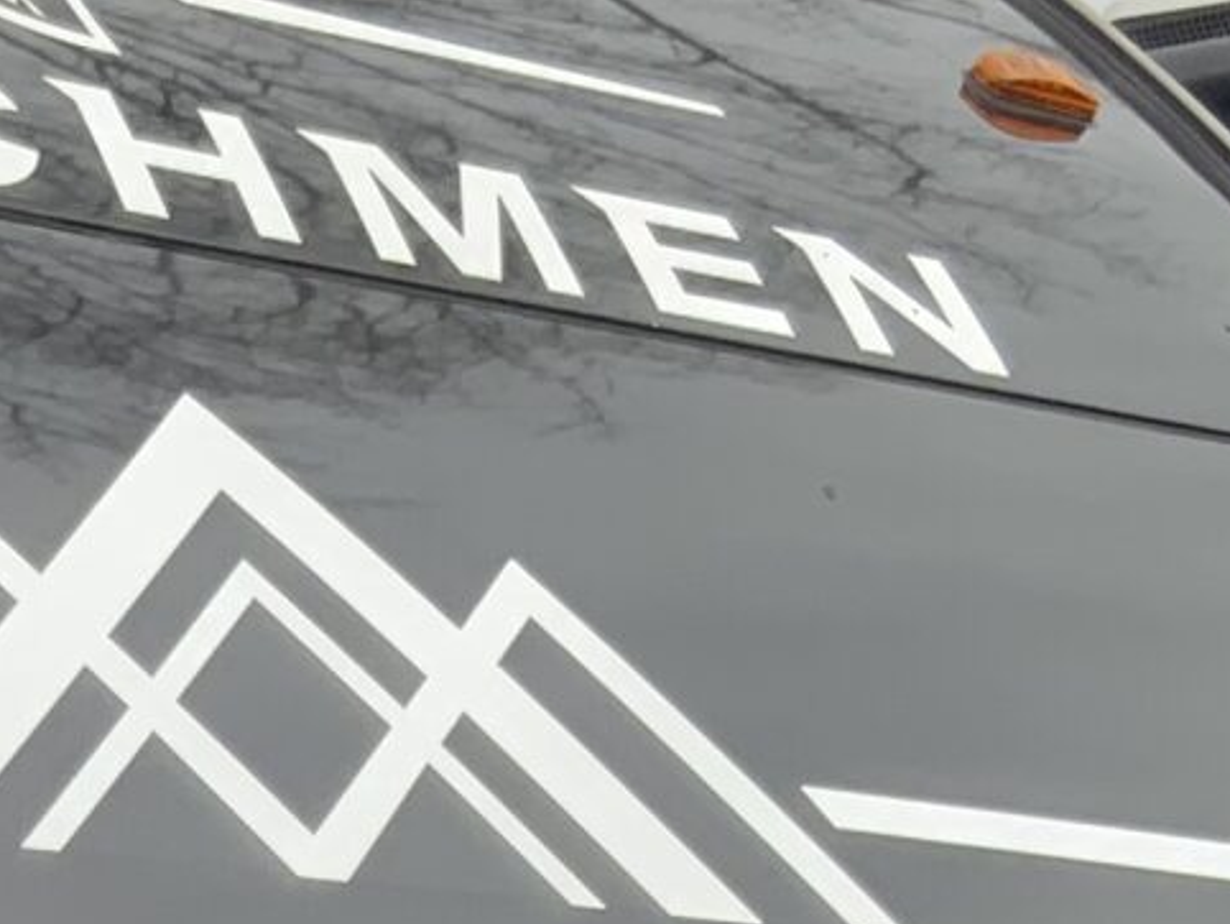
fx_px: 5475
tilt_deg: -6.7
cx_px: -538
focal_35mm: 154
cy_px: 1549
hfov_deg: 12.3
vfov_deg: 9.3
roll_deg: -1.4
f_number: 1.8
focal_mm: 3
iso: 16
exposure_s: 1/284
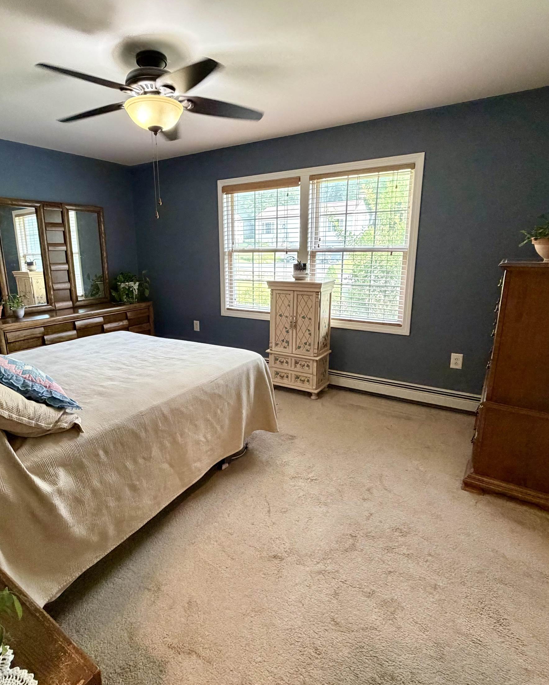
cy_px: 335
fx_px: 386
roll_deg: +0.3
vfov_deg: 83.3
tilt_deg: -12.4
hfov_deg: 70.6
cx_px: 238
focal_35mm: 19
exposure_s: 1/60
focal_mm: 2.22
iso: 400
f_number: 2.2
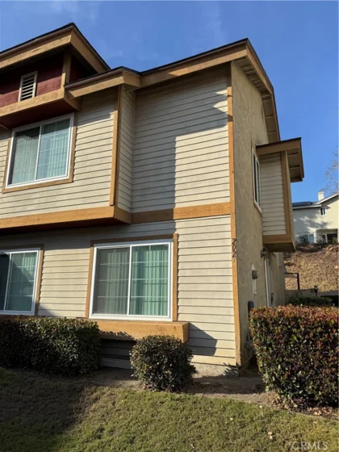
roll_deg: +0.0
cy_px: 226
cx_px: 170
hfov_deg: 56.8
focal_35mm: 24
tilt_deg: +11.9
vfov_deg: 71.6
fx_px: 313
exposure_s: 1/5814
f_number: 1.78
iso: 80
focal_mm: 6.76
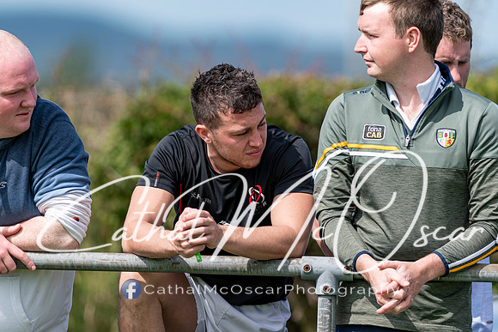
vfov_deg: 3.1
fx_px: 6226
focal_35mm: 450
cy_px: 166
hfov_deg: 4.6
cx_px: 249
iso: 100
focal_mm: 300
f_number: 2.8
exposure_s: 1/1600
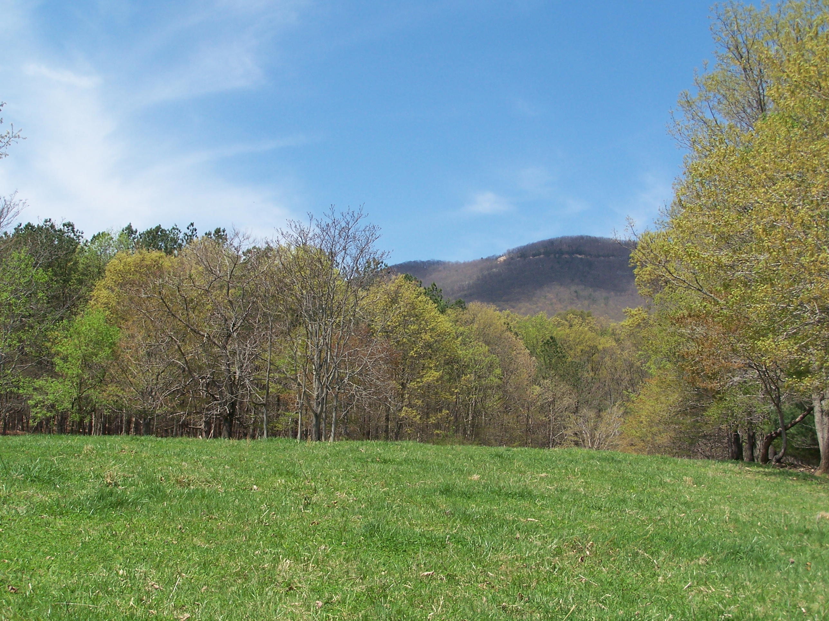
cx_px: 414
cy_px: 310
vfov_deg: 26.1
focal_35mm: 56
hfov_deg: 34.3
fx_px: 1341
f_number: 4.5
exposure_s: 1/640
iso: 80
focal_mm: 9.3
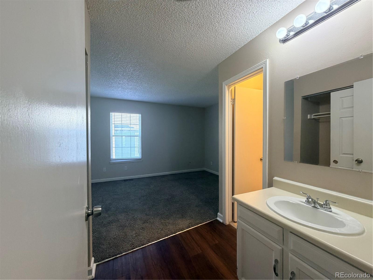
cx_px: 186
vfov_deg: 85.7
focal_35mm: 14
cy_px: 140
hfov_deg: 102.1
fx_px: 151
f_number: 2.2
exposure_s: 1/120
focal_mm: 2.22
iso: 250
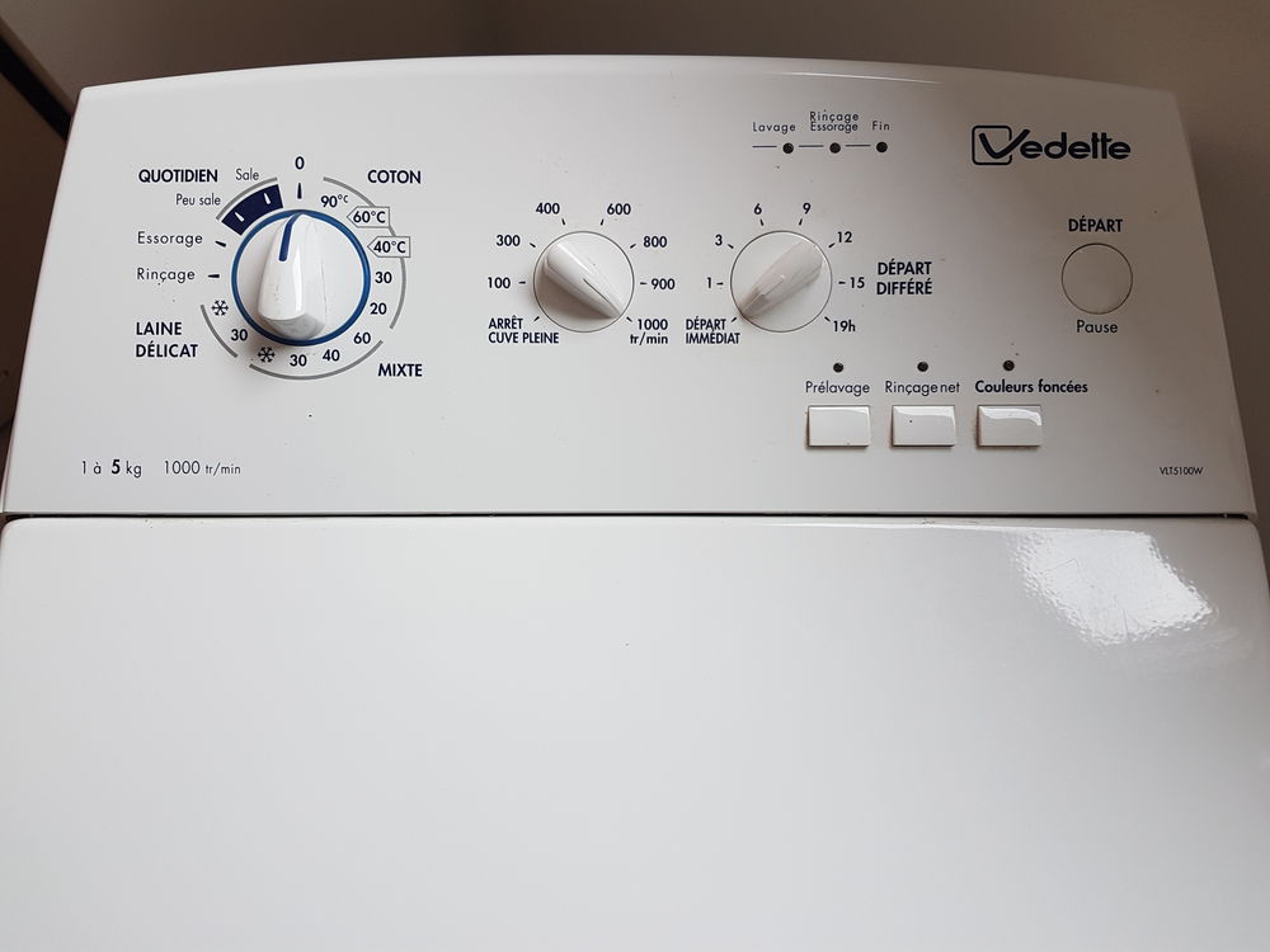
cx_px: 635
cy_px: 476
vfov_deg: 53.1
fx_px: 954
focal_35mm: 26
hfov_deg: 67.3
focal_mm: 4.2
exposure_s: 1/50
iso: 40
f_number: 1.7
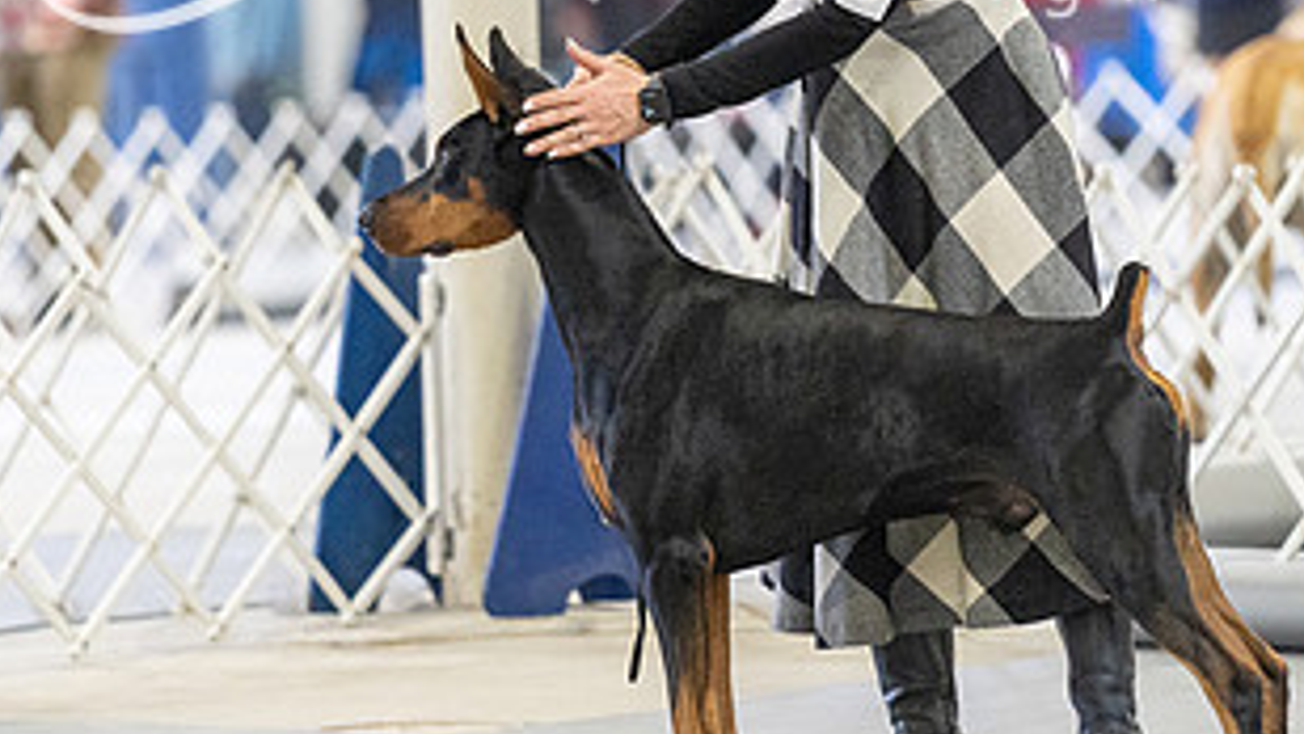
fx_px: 13039
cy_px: 108
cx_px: 633
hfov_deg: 5.7
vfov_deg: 3.2
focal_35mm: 377
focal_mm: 192
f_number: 2.8
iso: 6400
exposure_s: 1/320
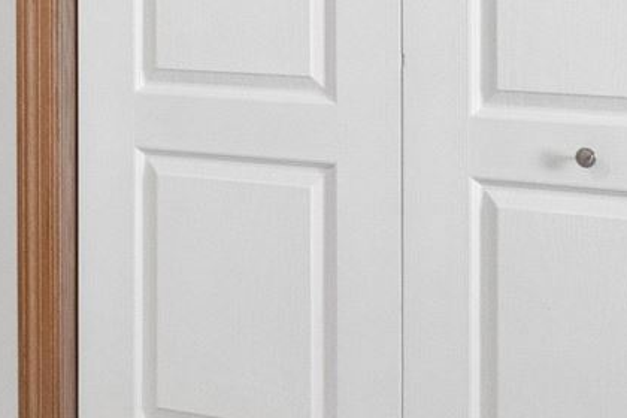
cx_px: -188
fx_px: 2038
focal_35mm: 117
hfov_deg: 16.5
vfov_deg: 11.5
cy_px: -96
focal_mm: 16
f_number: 10
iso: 800
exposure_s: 1/13
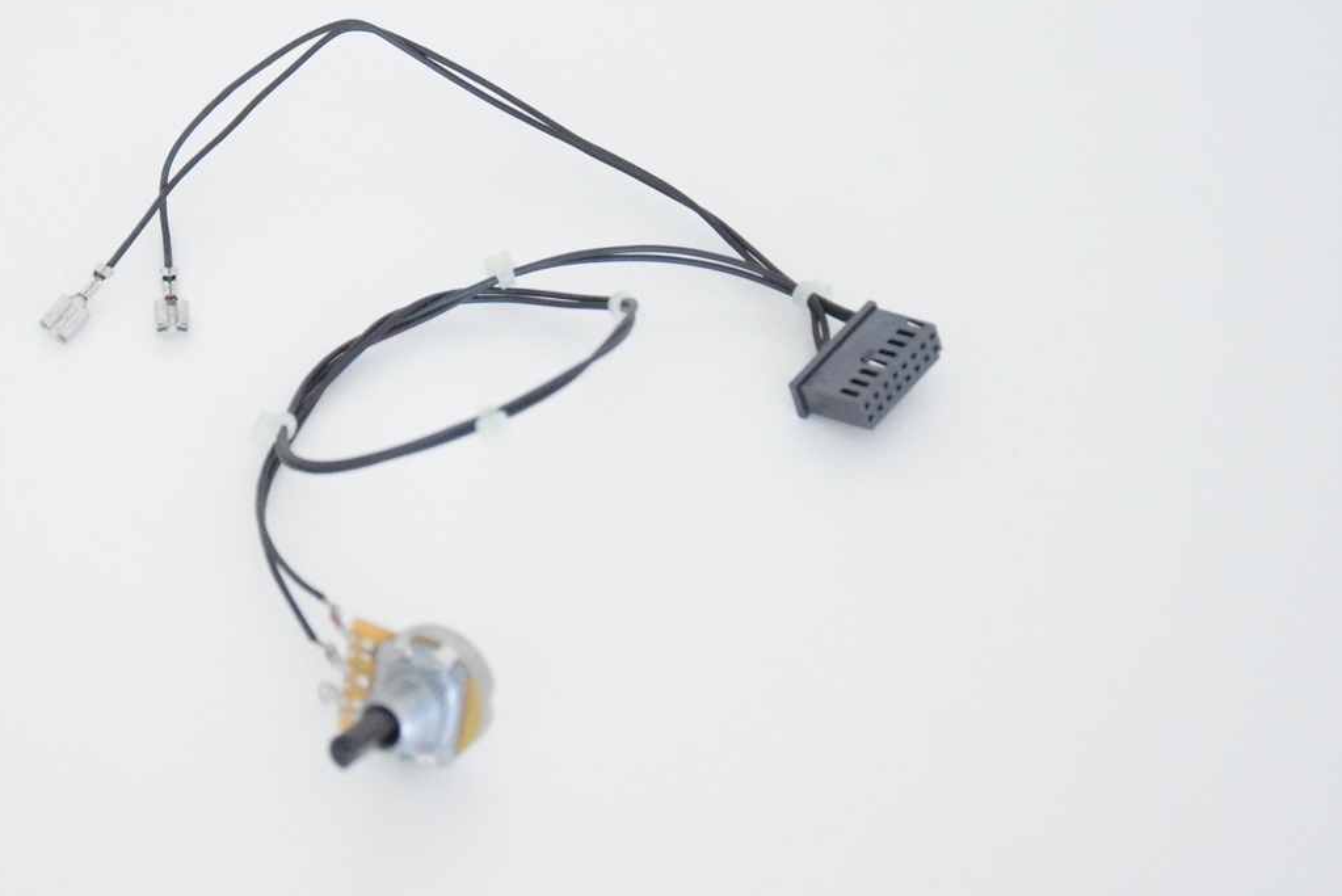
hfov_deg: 16.7
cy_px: 309
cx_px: 383
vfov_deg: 11.2
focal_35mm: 122
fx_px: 4550
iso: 6400
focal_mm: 52
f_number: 5
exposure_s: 1/320
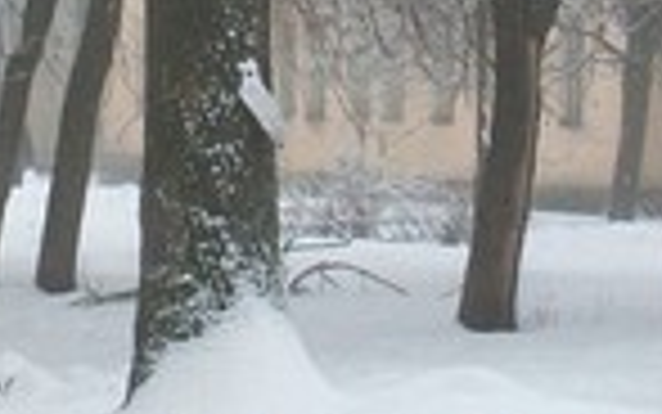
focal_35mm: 390
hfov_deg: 5.4
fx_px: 7039
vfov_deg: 3.3
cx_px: 113
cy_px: -398
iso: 160
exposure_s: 1/160
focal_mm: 18
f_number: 4.8
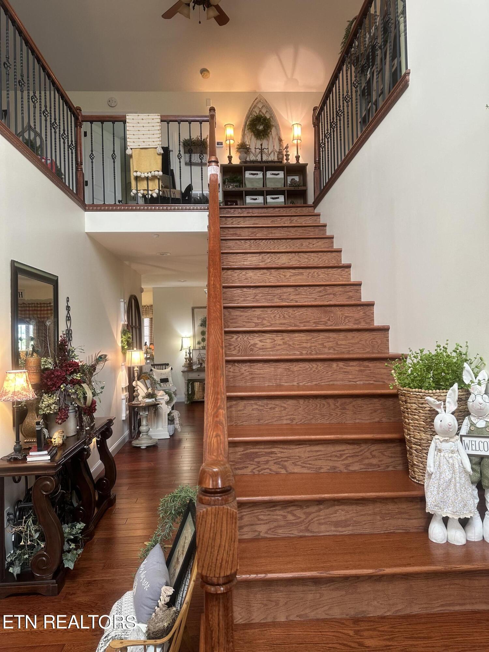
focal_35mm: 24
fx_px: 452
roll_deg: +1.2
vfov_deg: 71.6
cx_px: 244
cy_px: 326
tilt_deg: +2.2
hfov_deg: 56.8
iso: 160
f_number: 1.78
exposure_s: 1/60
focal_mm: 6.86
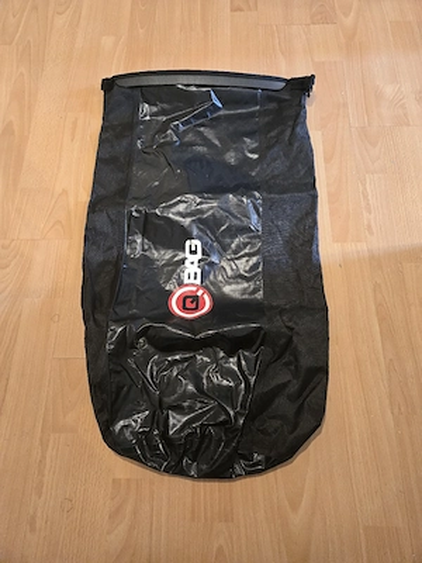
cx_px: 211
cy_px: 282
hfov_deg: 58.9
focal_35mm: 23
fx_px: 374
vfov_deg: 73.9
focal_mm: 5.4
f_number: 1.8
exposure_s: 1/101
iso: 1000
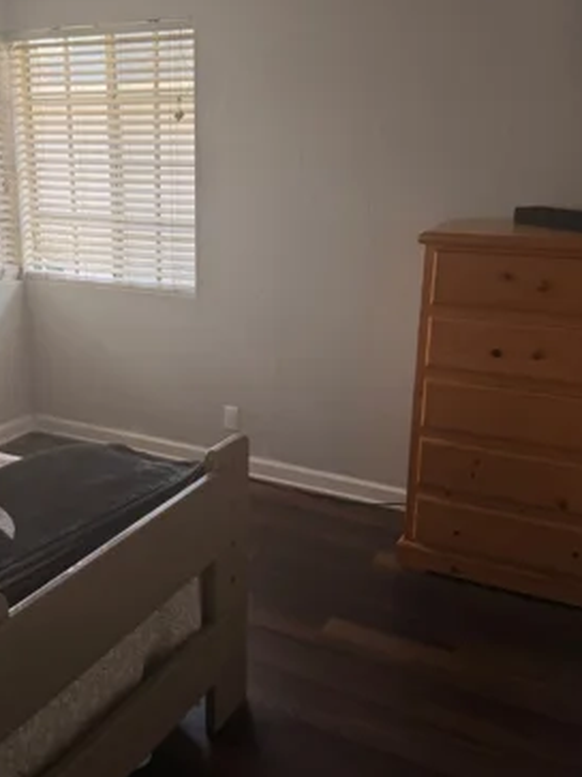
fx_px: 830
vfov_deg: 50.1
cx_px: 190
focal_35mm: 37
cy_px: 375
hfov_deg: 38.2
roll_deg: +0.8
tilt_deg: -15.4
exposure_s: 1/121
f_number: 1.78
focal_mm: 6.76
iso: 80
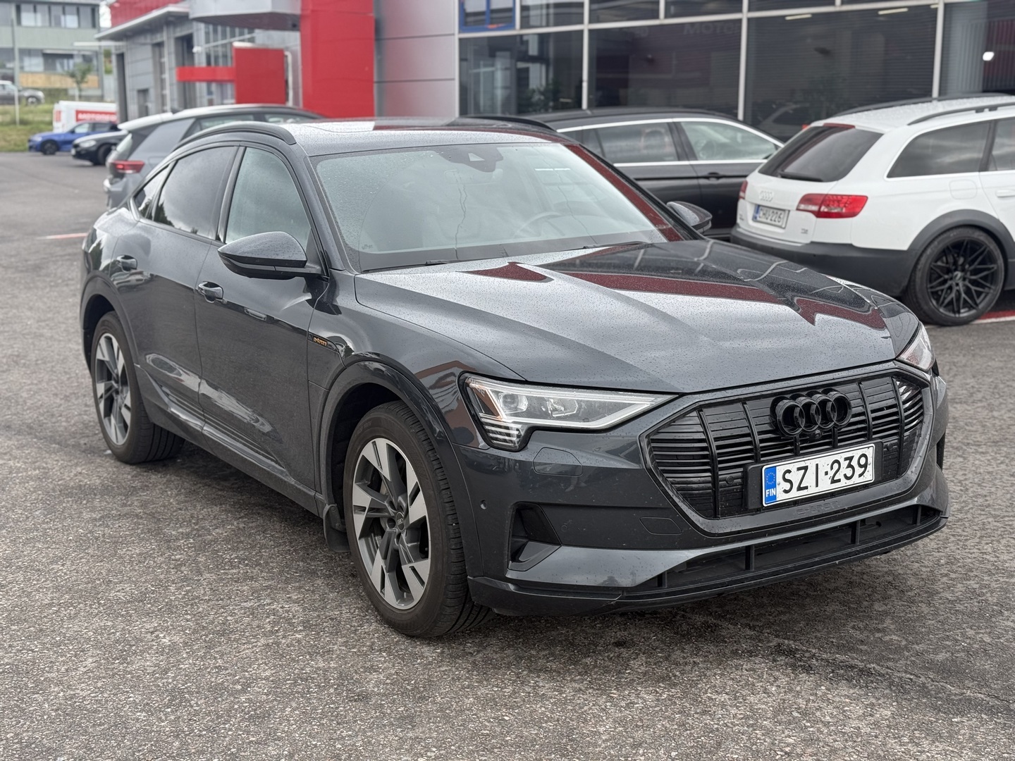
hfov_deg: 39.7
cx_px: 508
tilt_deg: -9.4
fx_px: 1407
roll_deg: -0.1
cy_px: 380
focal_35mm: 48
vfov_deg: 30.3
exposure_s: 1/754
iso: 64
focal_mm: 6.76
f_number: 1.78
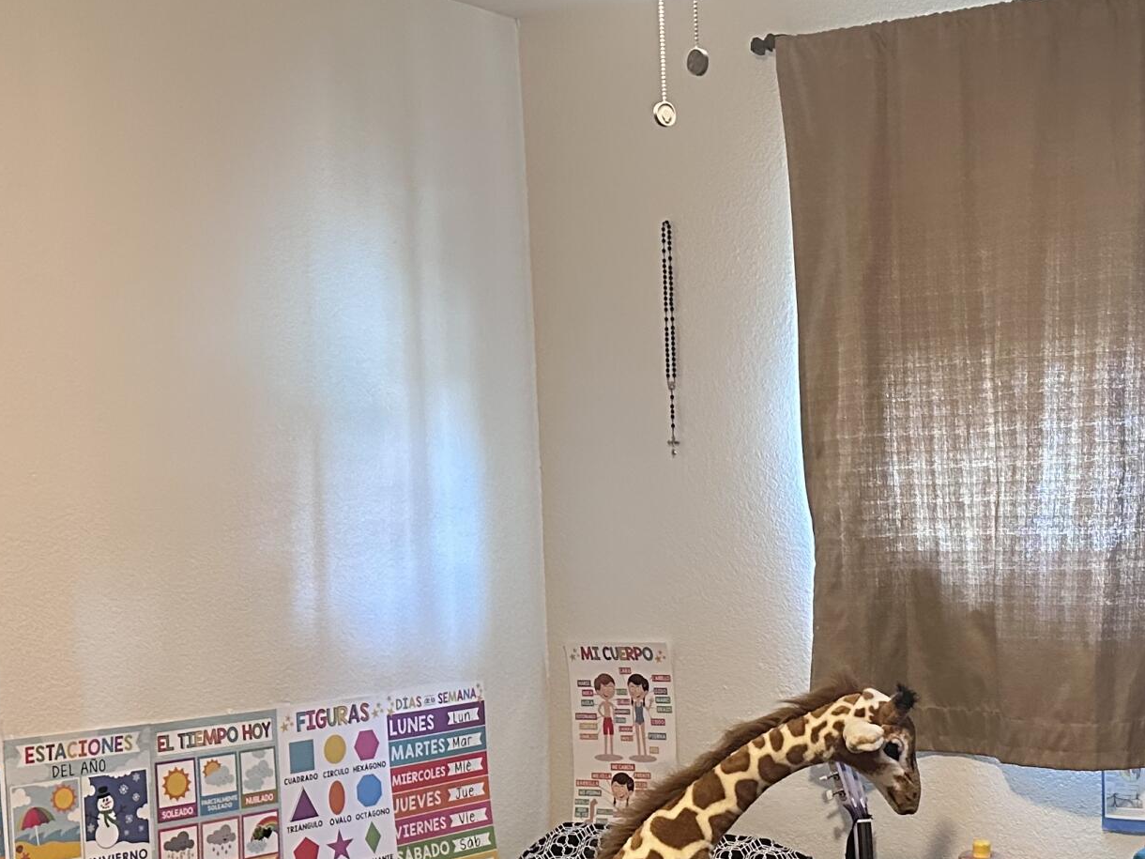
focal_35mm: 59
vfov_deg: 24.4
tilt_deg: -5.6
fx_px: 1952
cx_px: 917
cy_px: 706
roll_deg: +0.2
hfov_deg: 31.8
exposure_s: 1/60
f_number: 1.78
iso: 800
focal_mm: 6.86
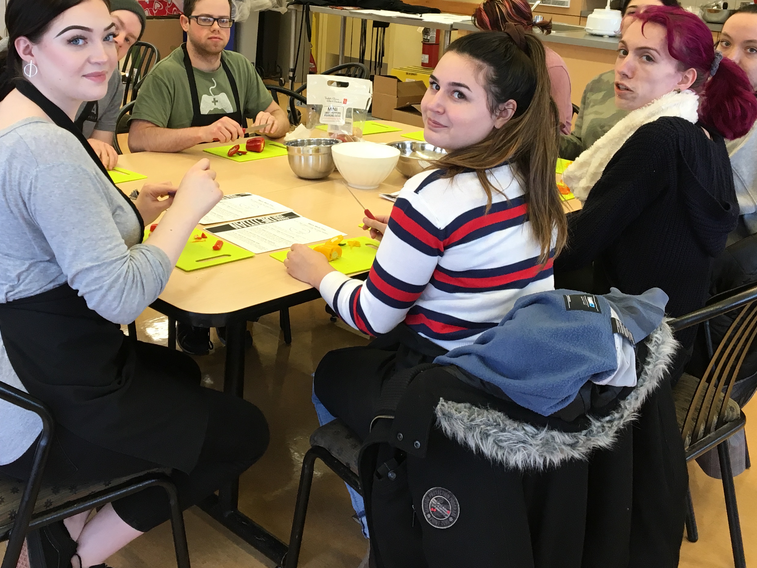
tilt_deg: -10.9
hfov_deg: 40.3
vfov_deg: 30.4
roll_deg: -2.1
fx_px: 1028
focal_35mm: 47
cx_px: 318
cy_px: 154
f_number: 2.2
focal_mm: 4.15
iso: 32
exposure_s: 1/30
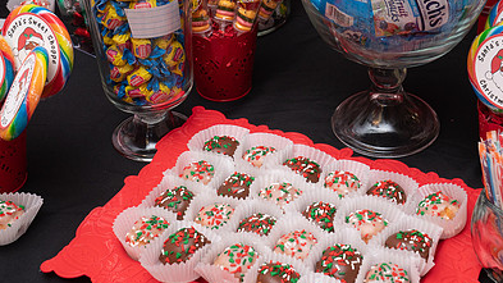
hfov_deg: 30.9
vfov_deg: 17.7
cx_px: 308
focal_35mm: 68
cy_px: 88
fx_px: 907
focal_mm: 44
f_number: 7.1
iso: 400
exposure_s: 1/80
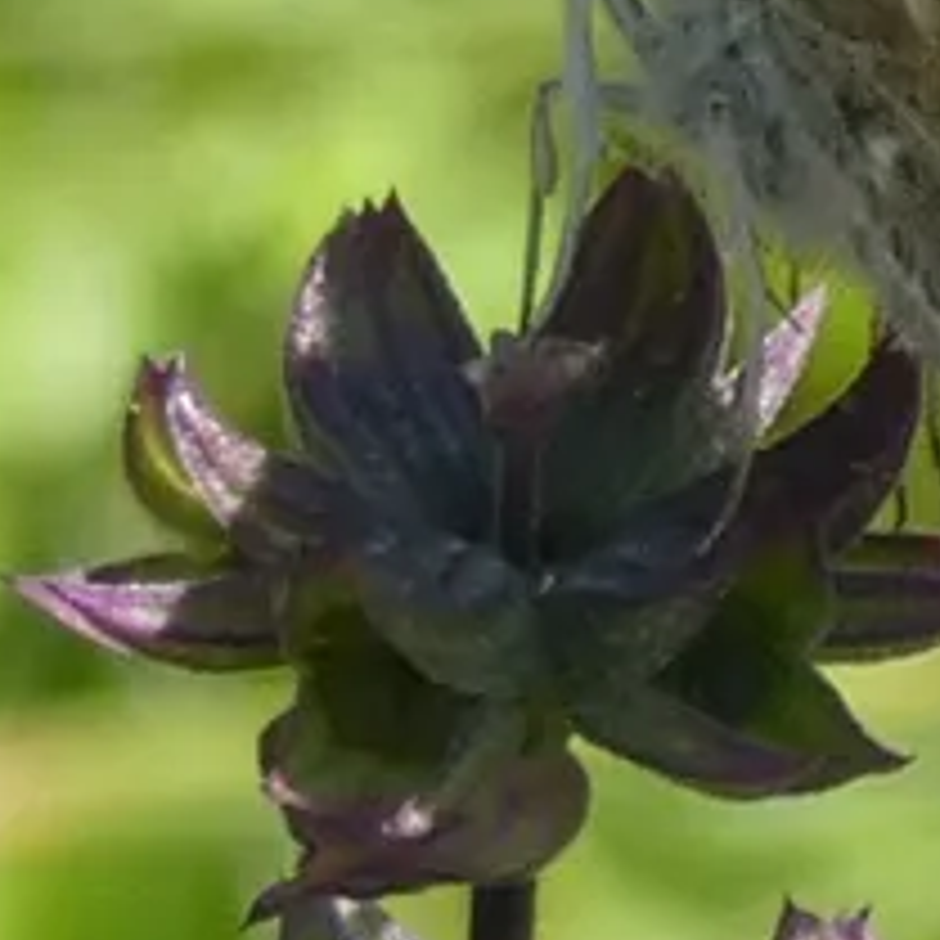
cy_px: 342
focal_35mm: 312
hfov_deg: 5.6
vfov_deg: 5.6
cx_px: 814
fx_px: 9585
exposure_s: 1/200
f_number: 5
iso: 80
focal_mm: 20.5
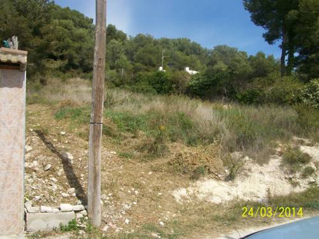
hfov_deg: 54.0
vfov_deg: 41.8
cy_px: 120
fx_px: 313
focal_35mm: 34
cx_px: 160
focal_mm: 5.7
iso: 80
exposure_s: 1/400
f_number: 5.5
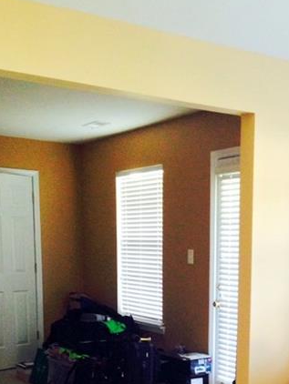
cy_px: 342
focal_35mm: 60
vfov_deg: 30.8
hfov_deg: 24.2
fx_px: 667
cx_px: 215
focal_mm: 4.12
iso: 200
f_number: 2.4
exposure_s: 1/20
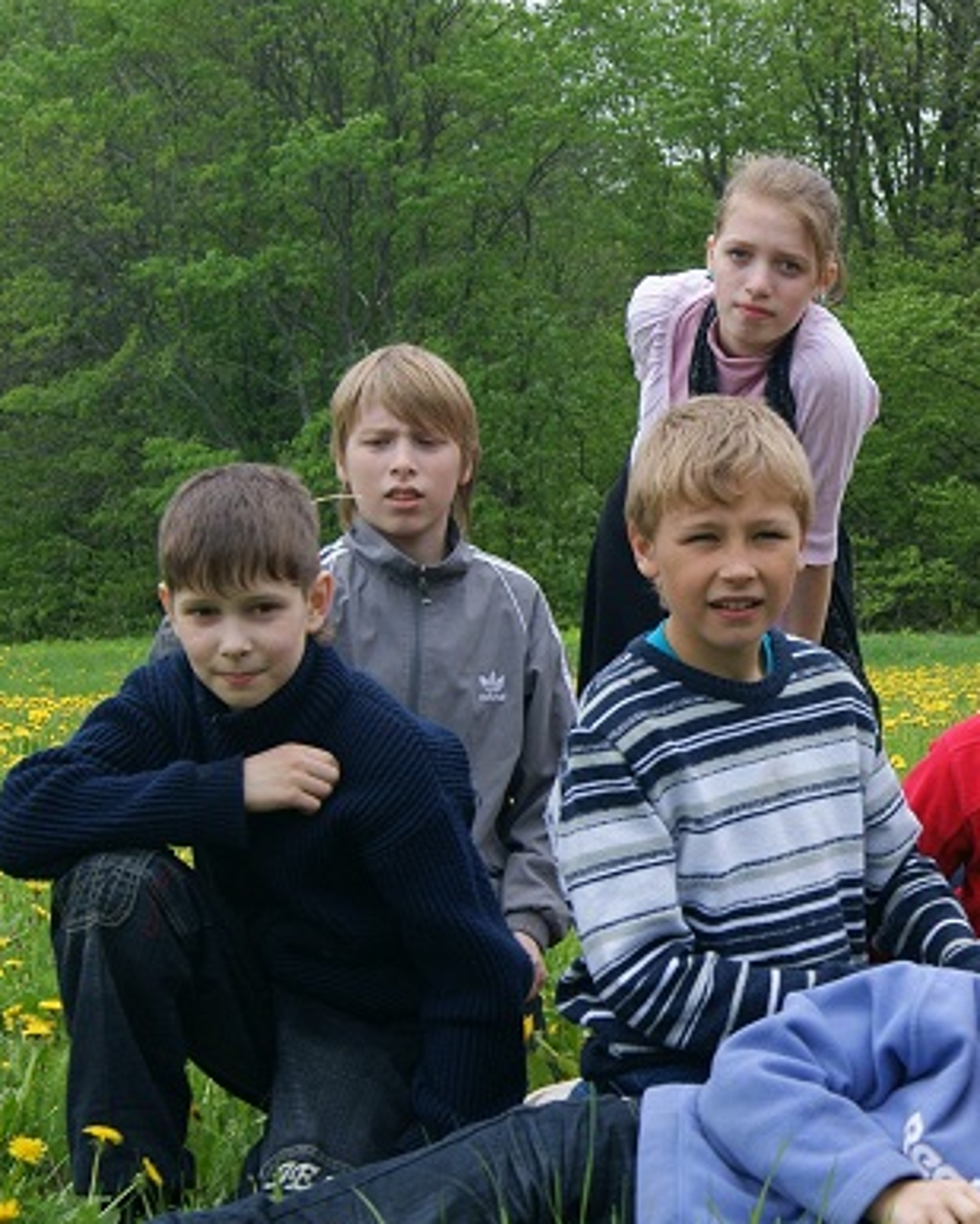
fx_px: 3403
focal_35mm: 94
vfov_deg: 20.4
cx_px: 959
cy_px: 650
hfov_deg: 16.1
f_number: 6.3
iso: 100
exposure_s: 1/125
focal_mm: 35
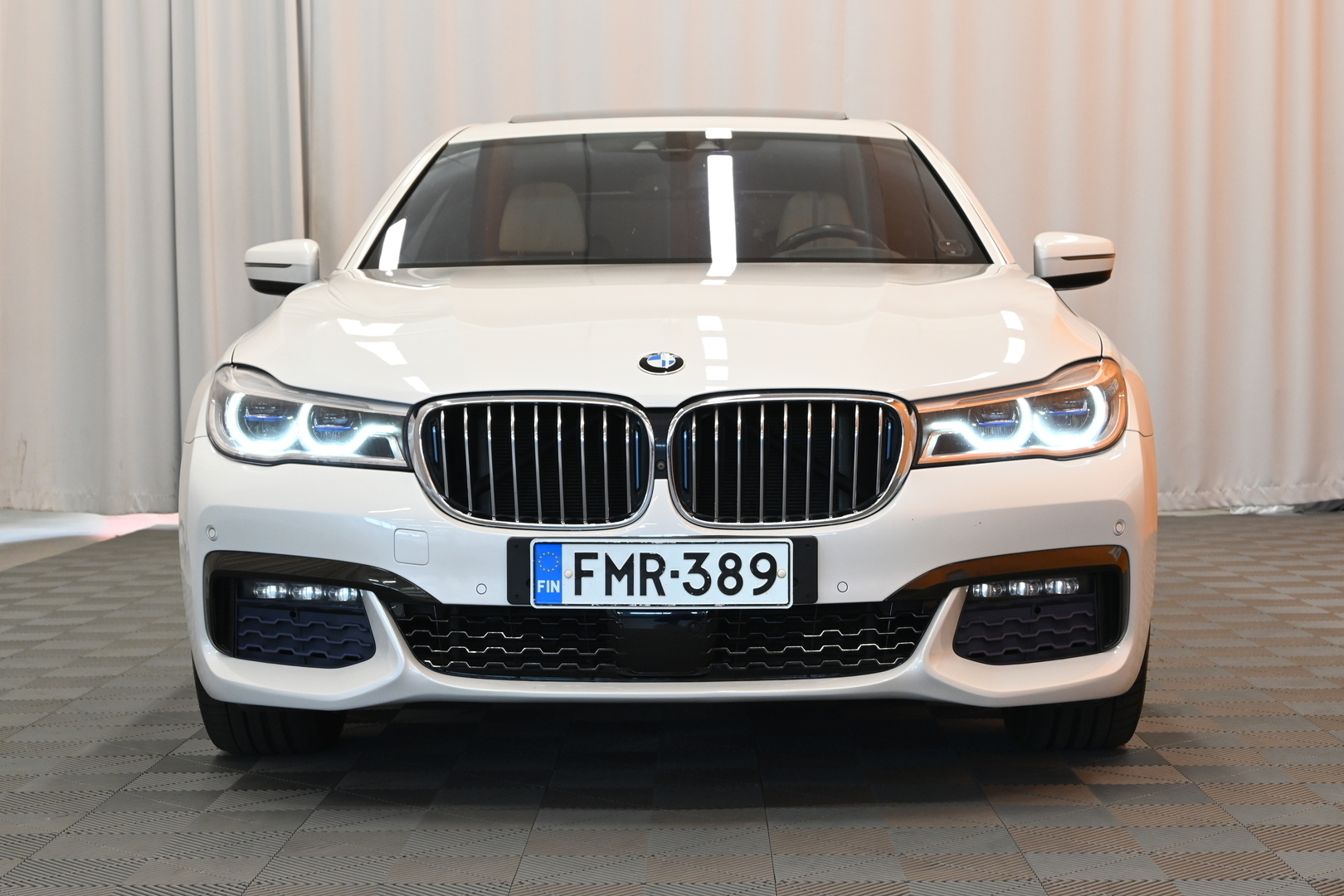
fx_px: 2184
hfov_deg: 34.2
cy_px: 448
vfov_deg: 23.2
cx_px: 672
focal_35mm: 58
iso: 900
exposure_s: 1/60
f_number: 6.3
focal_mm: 39
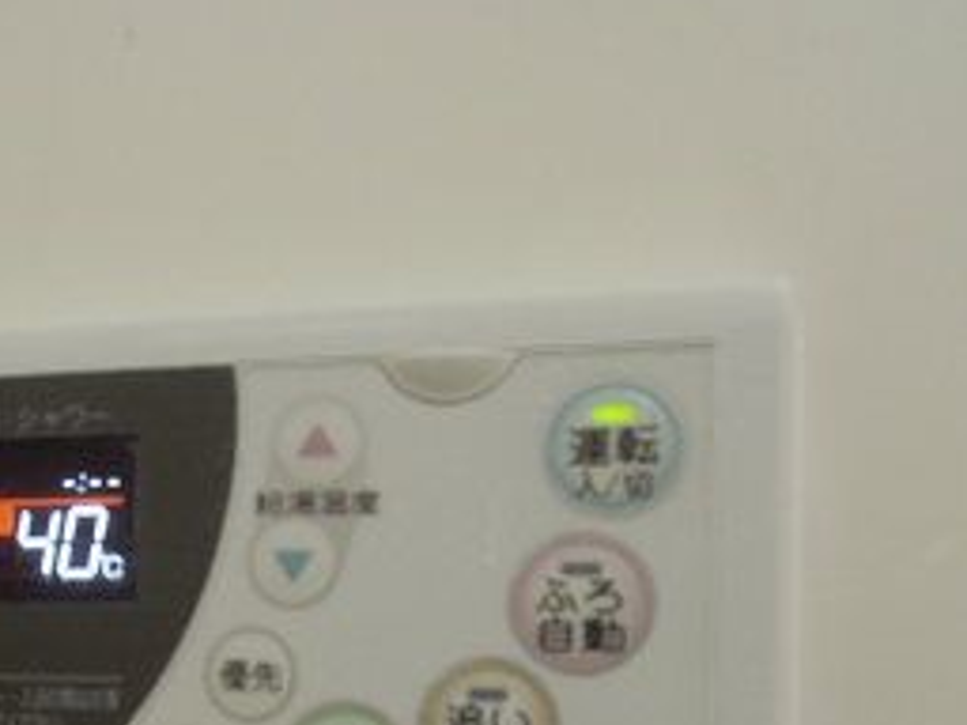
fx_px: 1257
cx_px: 230
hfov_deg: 40.8
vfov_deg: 30.8
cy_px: 646
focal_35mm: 45
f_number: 2.8
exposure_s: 1/30
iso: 400
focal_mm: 4.3
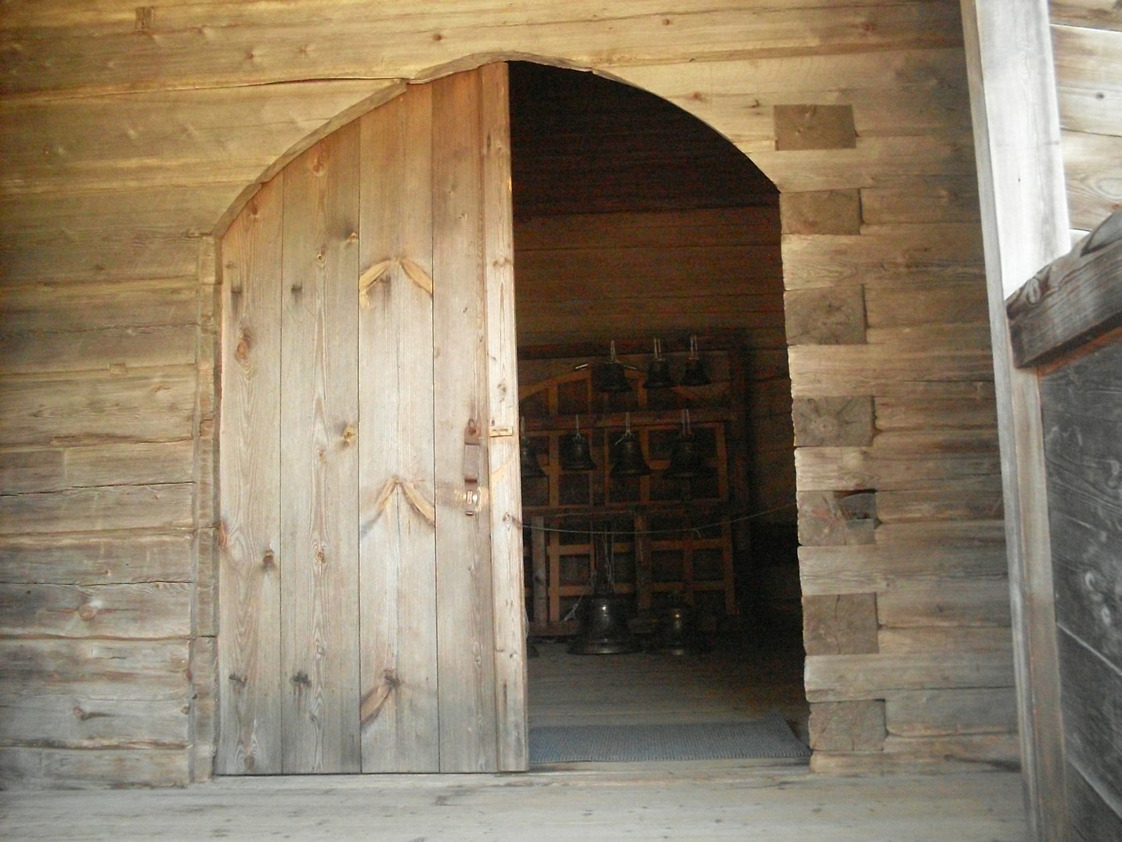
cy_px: 421
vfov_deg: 37.7
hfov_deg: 49.0
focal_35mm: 38
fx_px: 1232
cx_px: 561
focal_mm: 6.3
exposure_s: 1/90
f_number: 2.8
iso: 400
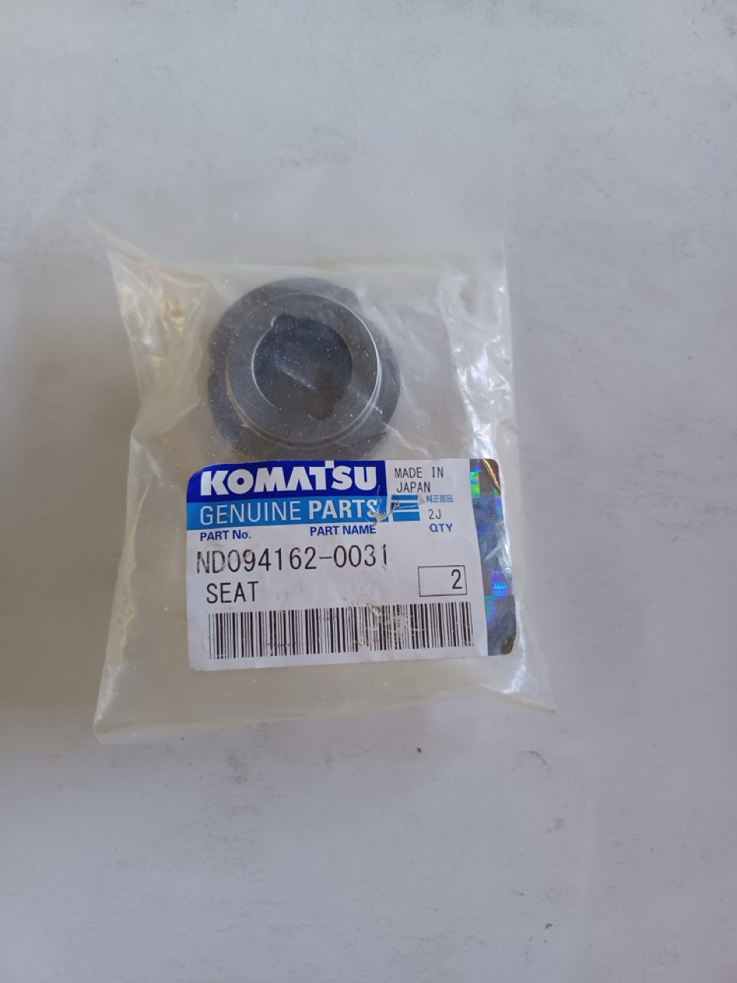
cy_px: 492
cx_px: 368
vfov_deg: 69.4
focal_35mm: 25
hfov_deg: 54.9
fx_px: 710
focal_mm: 4.6
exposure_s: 1/50
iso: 200
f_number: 1.8
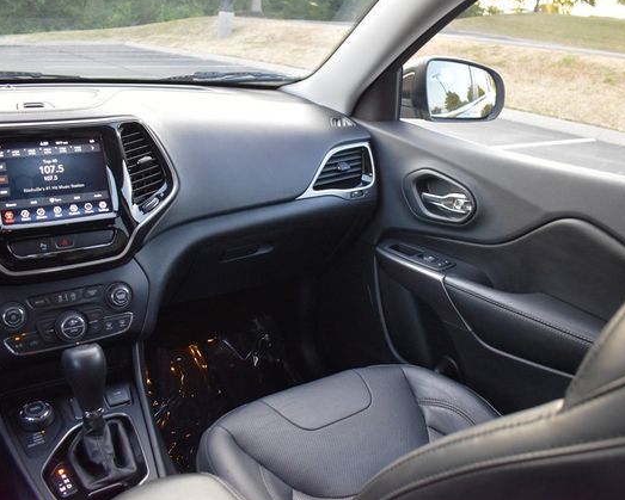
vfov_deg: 47.1
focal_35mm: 31
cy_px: 251
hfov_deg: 57.1
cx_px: 323
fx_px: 574
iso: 900
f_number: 3.5
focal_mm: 18
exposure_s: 1/125
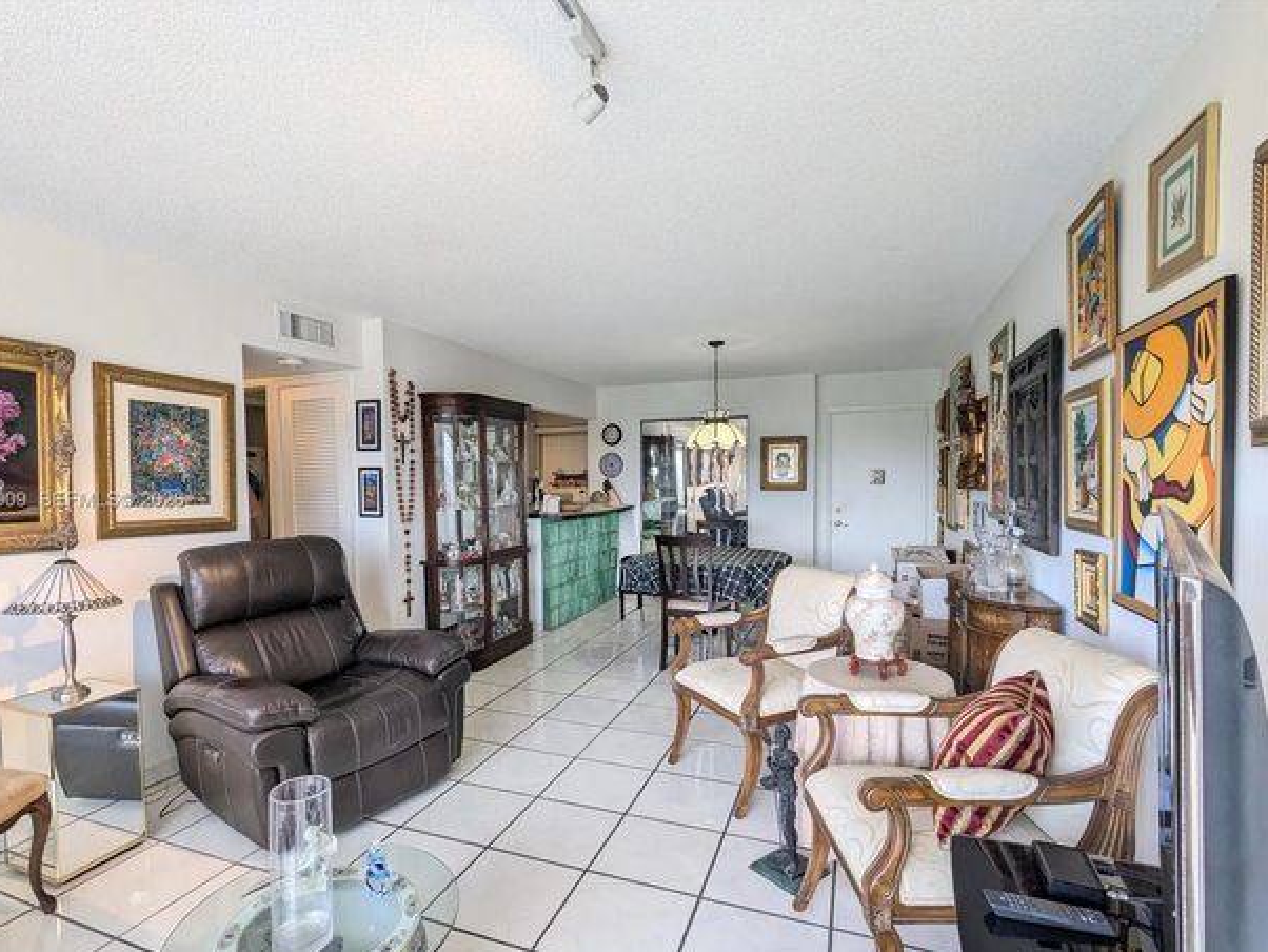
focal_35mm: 17
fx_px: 623
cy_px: 501
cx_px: 596
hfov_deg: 90.9
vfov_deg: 74.7
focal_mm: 2.35
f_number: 2.2
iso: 59
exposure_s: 1/60
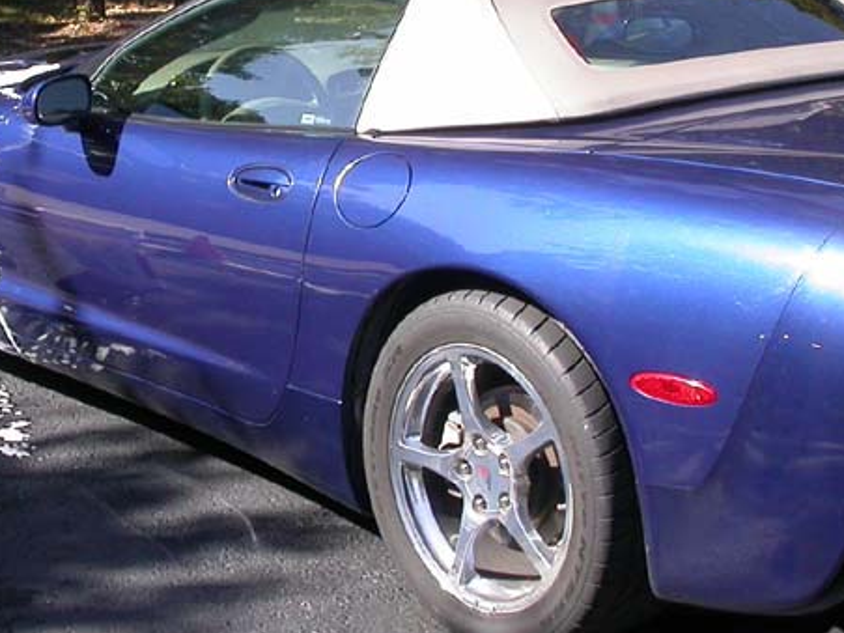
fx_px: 2097
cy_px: 125
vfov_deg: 17.0
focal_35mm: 86
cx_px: 166
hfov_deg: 22.4
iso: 100
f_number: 5.3
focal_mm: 7.85
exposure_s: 1/189
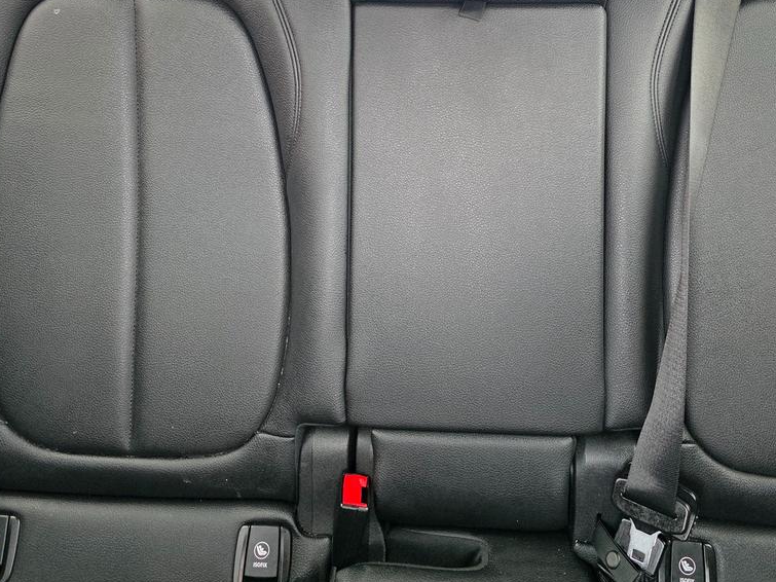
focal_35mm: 39
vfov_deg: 35.5
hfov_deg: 47.6
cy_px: 109
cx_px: 466
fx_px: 874
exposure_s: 1/120
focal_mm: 6.3
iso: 320
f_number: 1.7
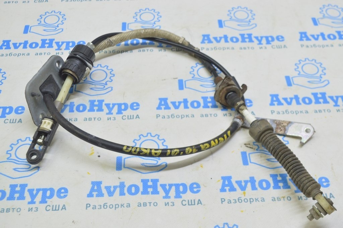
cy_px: 114
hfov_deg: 42.4
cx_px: 172
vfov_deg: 28.9
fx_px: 443
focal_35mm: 46
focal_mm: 31
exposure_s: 1/20
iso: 400
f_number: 5.6
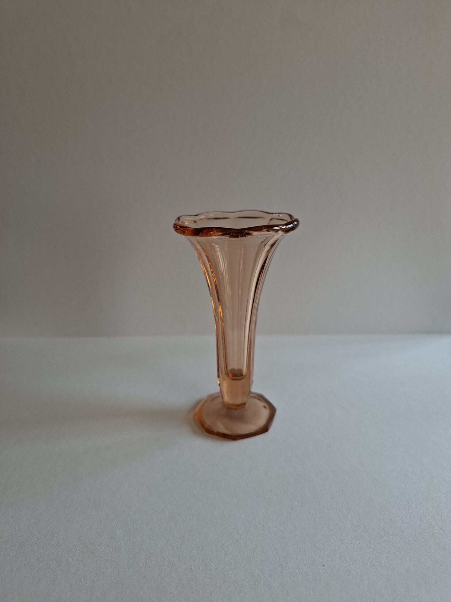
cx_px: 226
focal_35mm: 23
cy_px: 301
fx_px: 400
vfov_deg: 73.9
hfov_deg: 58.9
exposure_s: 1/173
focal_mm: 5.54
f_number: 1.8
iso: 50
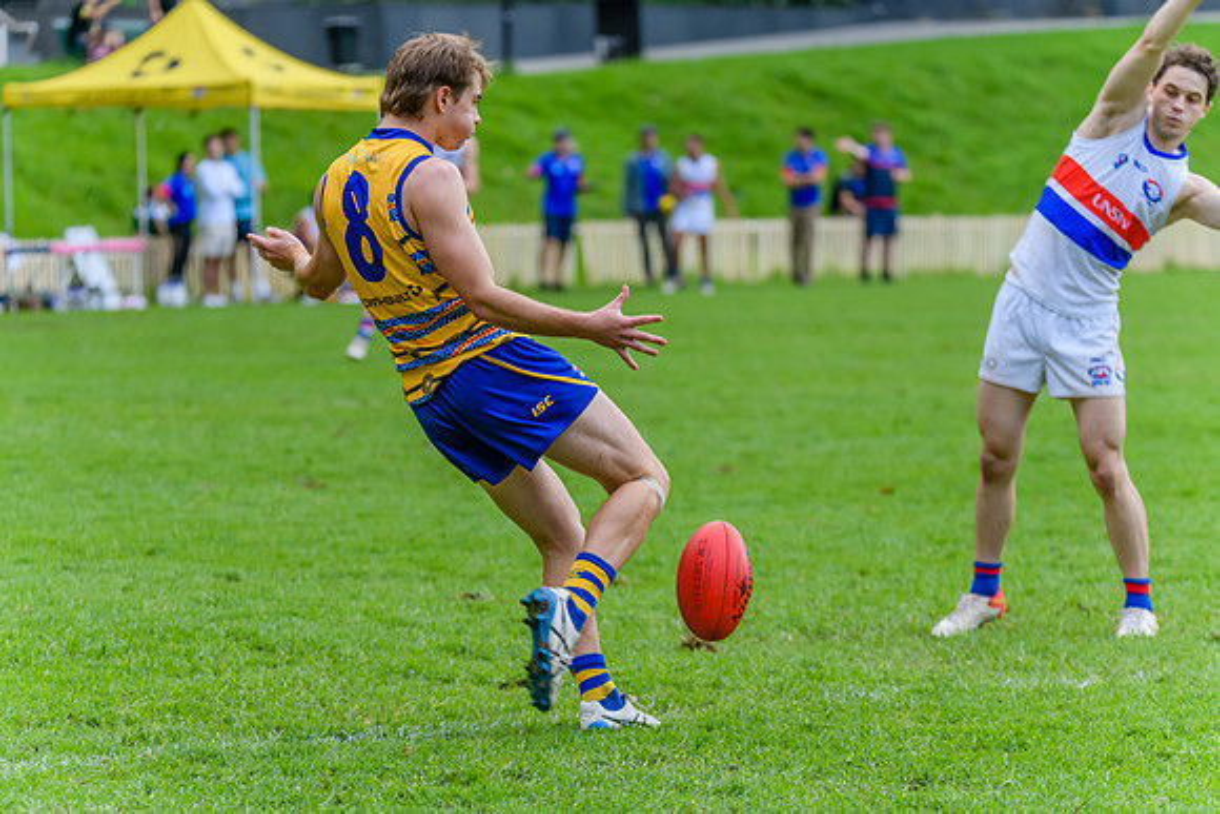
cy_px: 407
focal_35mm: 220
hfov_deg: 9.4
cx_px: 610
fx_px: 7457
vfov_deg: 6.2
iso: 1600
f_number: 5.3
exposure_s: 1/1250
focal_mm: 220
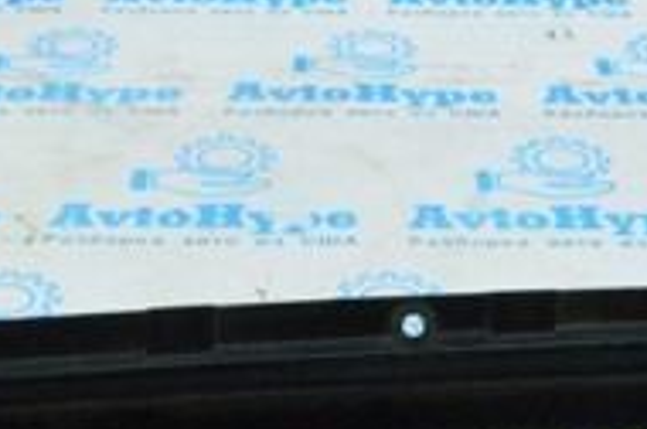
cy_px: 410
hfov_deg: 20.2
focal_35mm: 101
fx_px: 1812
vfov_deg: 13.4
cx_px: 283
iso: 6400
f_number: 25
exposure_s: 1/30
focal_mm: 20
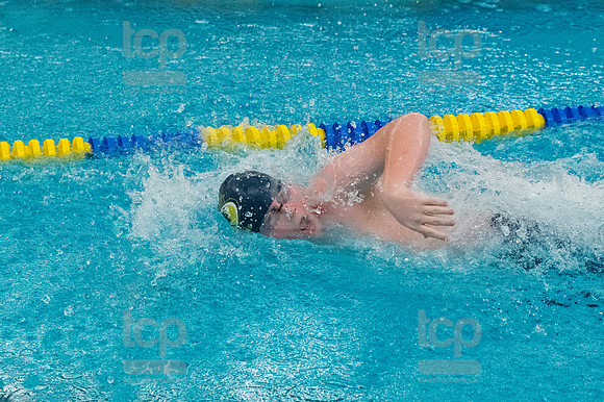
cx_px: 302
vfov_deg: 10.1
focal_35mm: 135
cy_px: 201
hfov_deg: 15.2
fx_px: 2264
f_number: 5
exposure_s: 1/1250
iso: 10000
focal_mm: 90
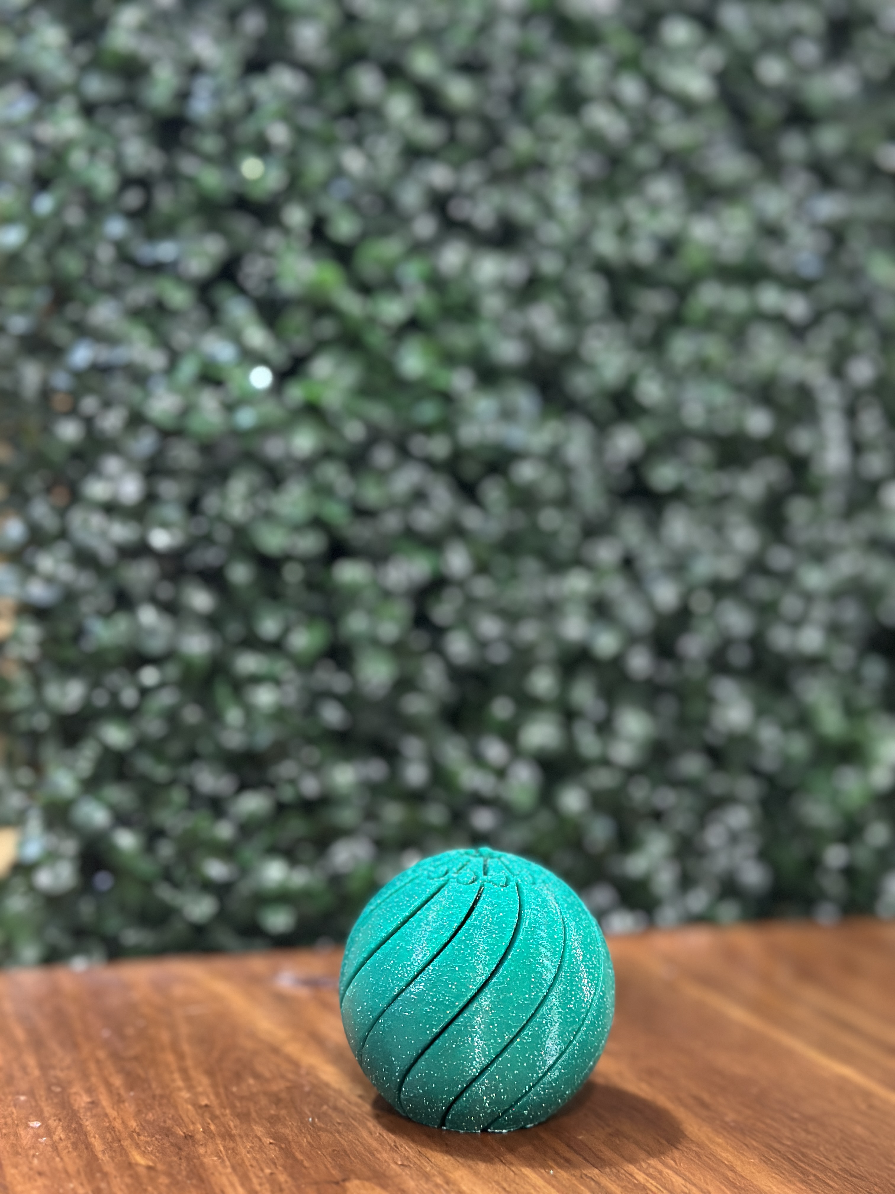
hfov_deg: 30.3
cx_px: 448
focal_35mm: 48
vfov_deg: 39.7
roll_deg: -2.6
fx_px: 1655
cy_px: 597
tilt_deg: -0.8
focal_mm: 6.86
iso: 500
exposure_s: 1/33
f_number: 1.78
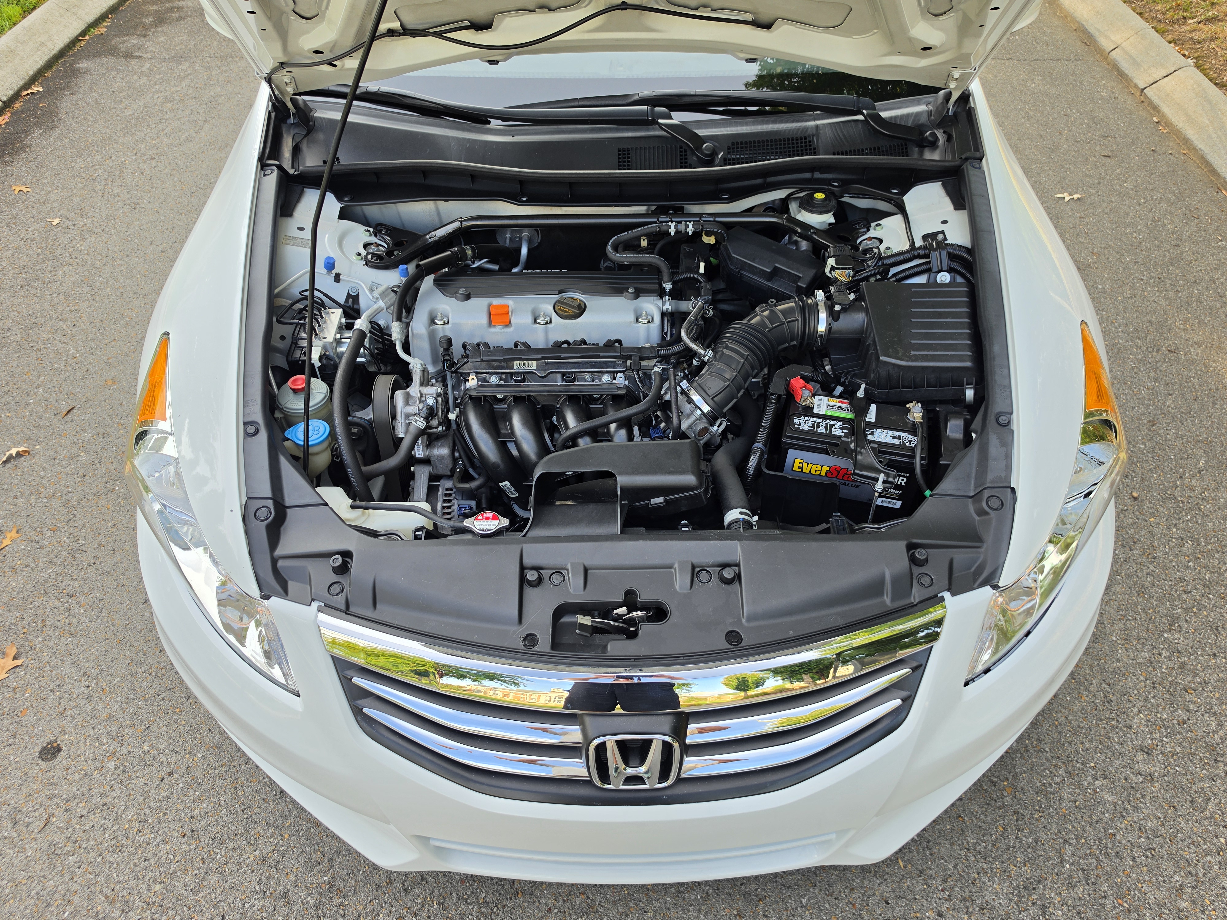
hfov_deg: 73.9
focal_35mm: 23
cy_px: 460
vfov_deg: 58.9
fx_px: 815
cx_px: 614
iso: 25
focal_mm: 6.5
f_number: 1.4
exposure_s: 1/359
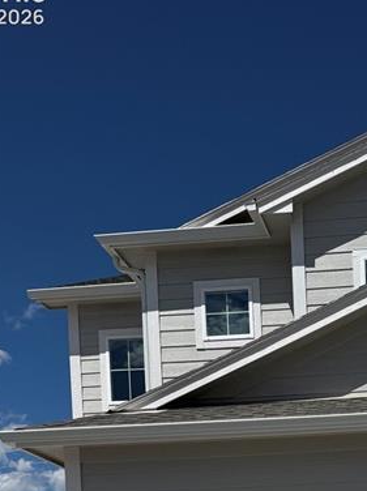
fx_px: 978
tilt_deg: -0.1
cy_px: 639
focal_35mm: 69
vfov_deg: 24.6
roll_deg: +1.6
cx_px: 373
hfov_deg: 20.5
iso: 80
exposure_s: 1/14286
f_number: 1.78
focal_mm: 6.76
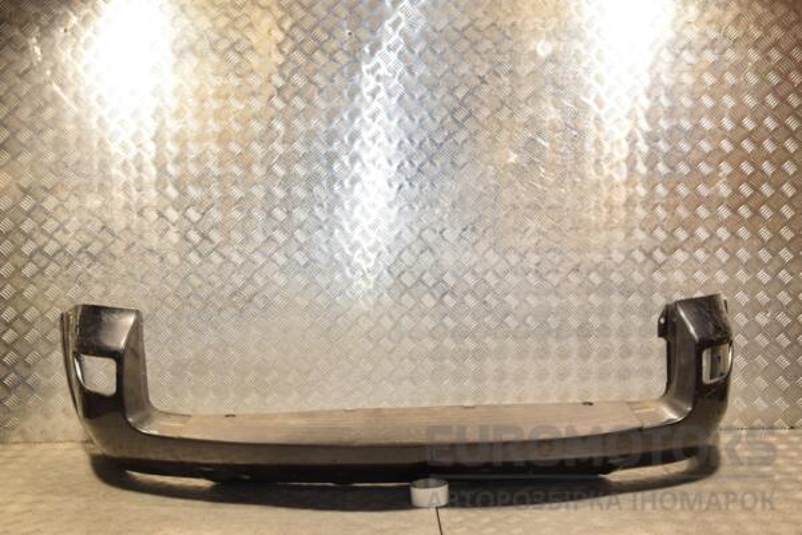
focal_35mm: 39
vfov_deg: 34.2
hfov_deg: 49.6
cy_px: 268
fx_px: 869
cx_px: 401
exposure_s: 1/200
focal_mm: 26
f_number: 7.1
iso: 800
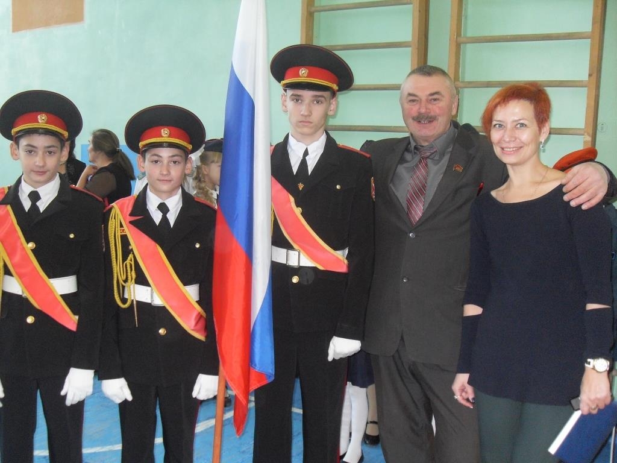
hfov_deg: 50.1
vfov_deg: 38.7
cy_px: 232
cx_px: 308
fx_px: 659
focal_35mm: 37
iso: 200
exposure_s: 1/45
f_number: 2.8
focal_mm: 6.3
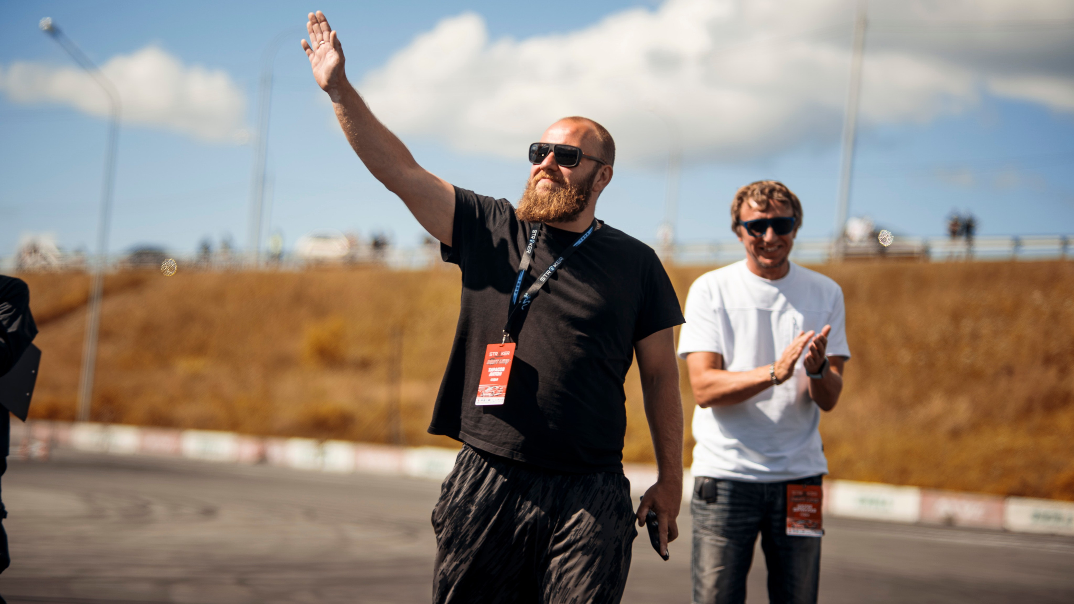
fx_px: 2536
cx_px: 537
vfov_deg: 13.6
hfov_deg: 23.9
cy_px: 280
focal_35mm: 89
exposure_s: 1/320
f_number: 1.8
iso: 100
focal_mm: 85
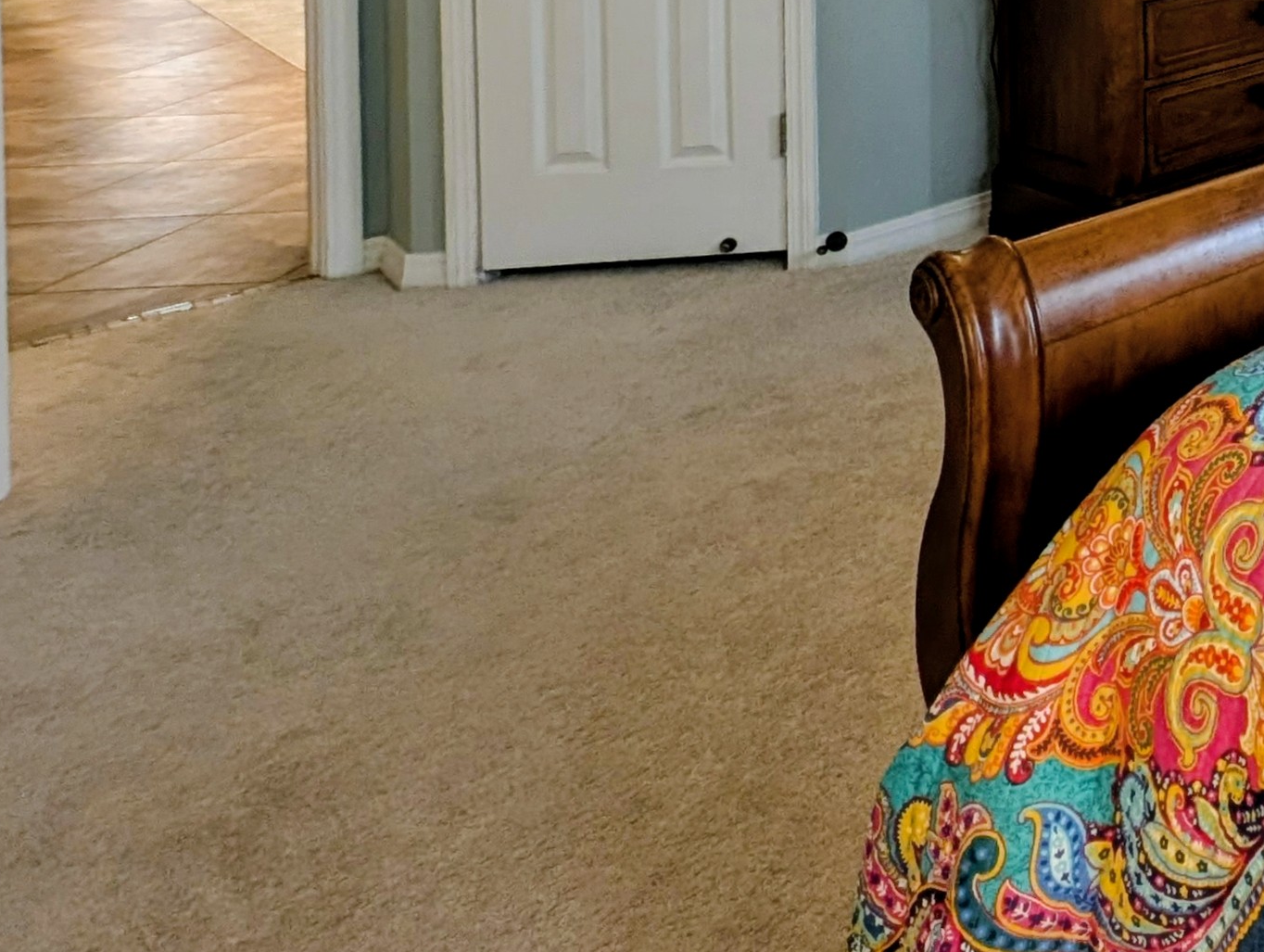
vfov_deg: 31.3
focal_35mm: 35
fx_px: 1280
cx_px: 1778
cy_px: -292
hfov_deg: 32.4
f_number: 1.95
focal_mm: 2.23
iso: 56
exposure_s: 1/24
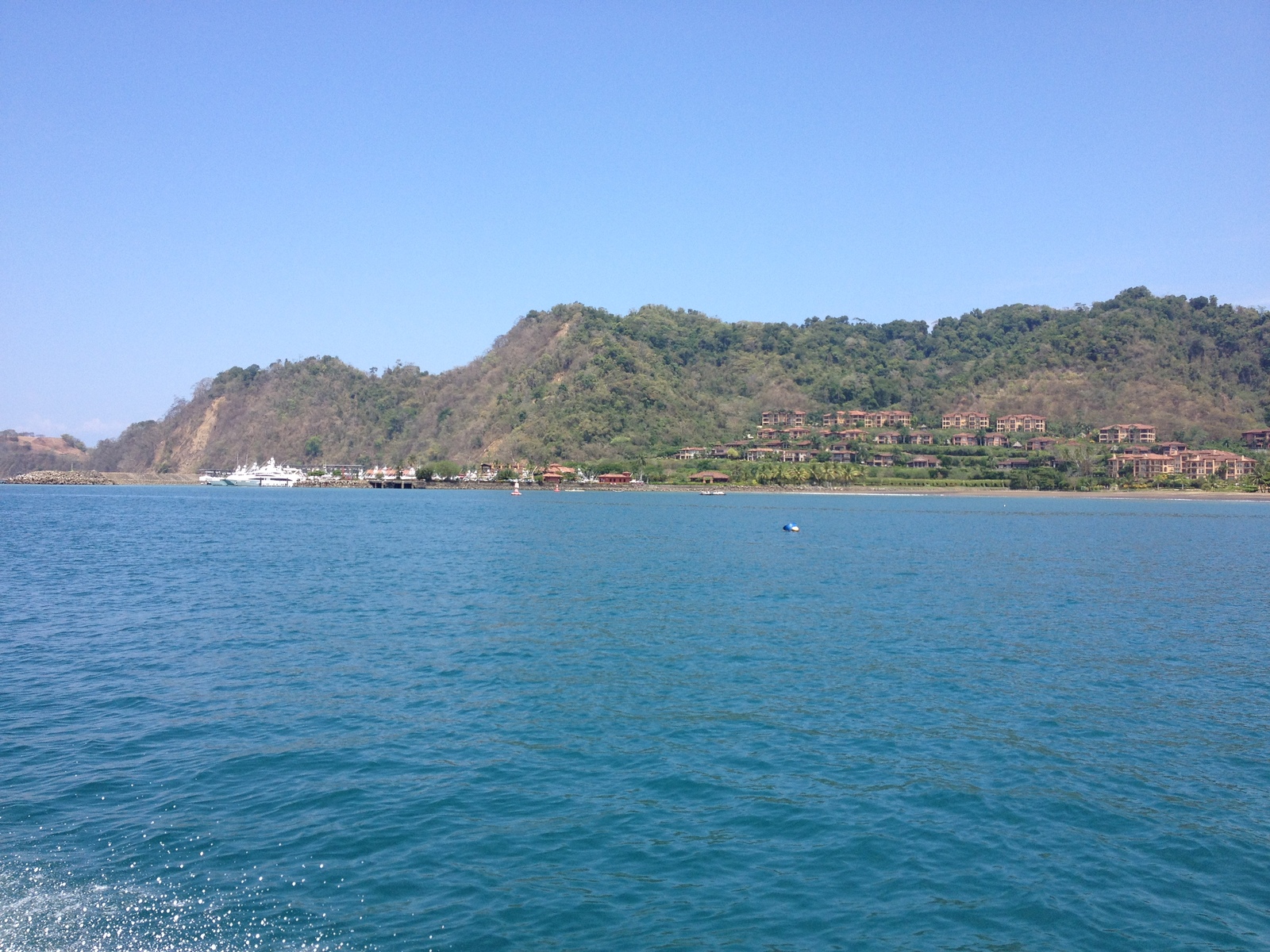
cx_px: 635
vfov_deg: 40.7
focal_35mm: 35
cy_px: 476
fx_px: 1284
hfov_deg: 52.6
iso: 50
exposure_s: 1/1346
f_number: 2.4
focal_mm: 4.28
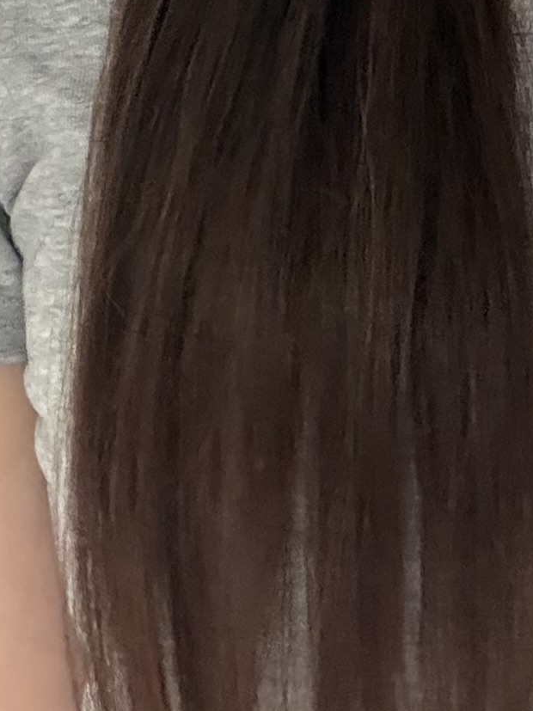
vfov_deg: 15.7
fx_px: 2300
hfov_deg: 12.8
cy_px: -443
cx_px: 671
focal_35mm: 112
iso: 320
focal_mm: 2.71
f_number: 1.9
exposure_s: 1/50
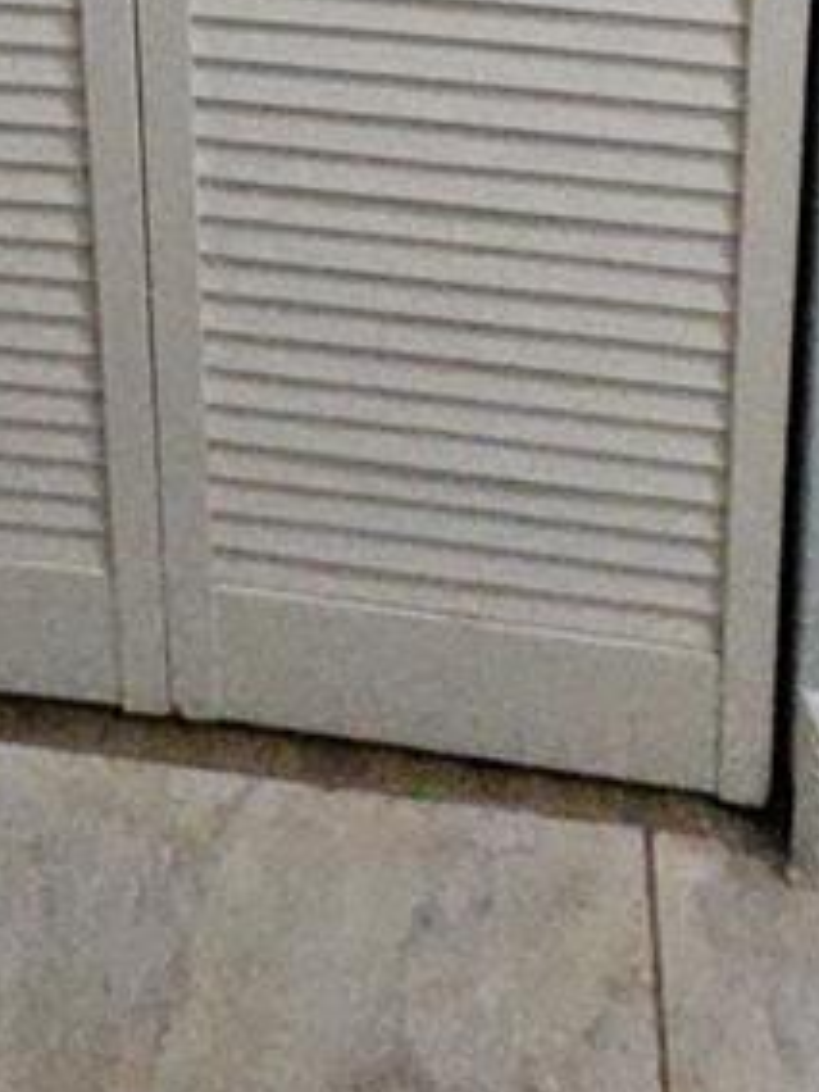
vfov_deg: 20.2
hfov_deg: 26.3
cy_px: -1011
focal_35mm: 55
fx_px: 1735
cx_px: 235
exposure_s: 1/60
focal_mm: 1.74
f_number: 2.2
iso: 400
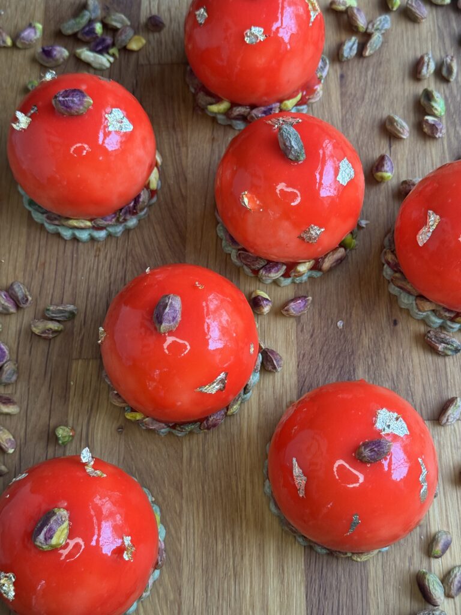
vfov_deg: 39.7
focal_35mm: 48
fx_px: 852
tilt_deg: -68.8
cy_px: 308
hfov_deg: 30.3
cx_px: 230
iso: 160
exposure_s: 1/60
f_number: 1.78
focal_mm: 6.76
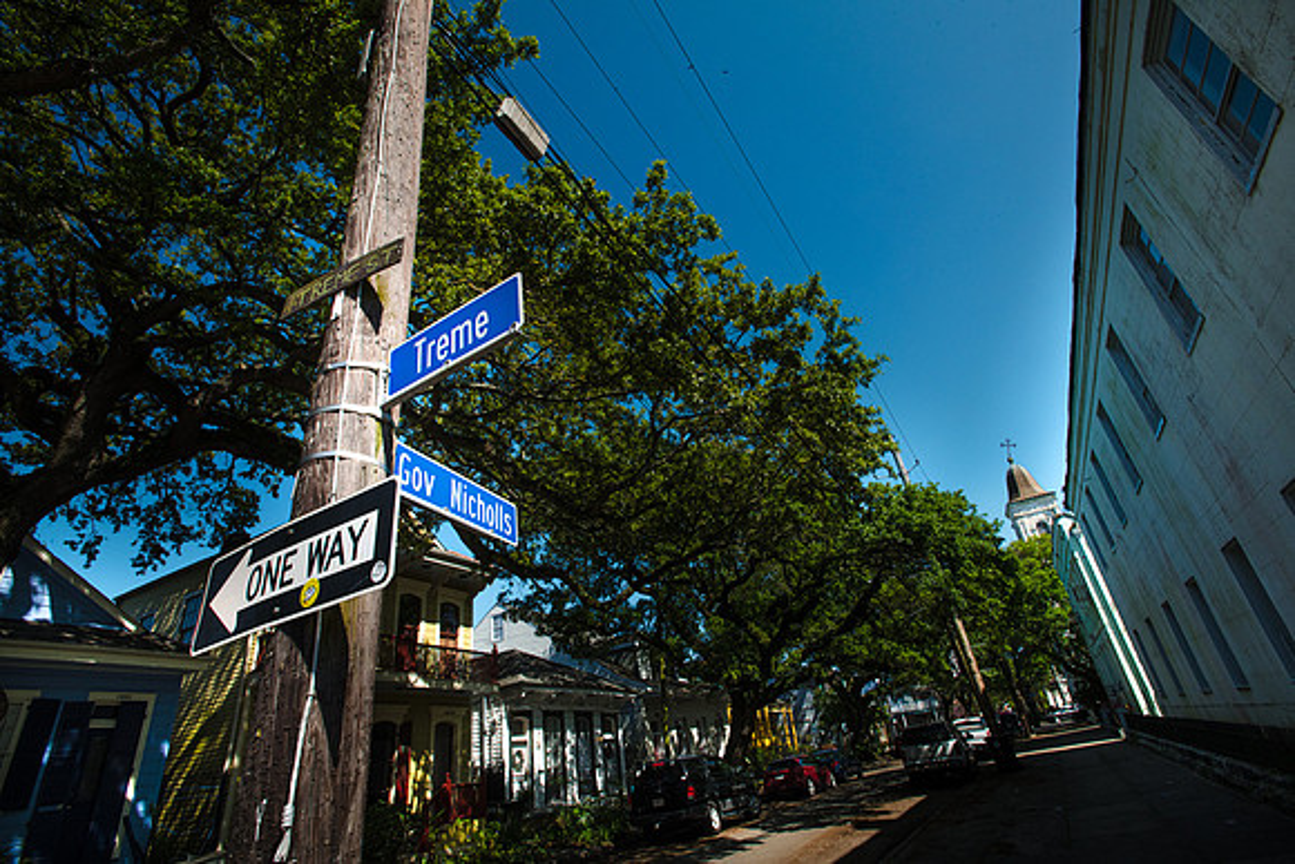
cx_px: 648
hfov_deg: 93.3
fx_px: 612
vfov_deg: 70.5
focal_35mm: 17
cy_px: 432
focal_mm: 17
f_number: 22
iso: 400
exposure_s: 1/320
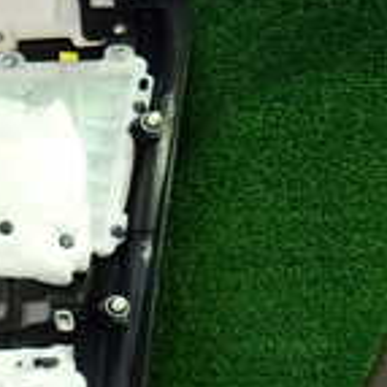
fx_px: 1176
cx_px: -357
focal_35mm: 93
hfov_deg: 15.4
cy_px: 444
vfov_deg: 17.9
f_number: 2
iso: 200
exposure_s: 1/30
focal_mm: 4.5
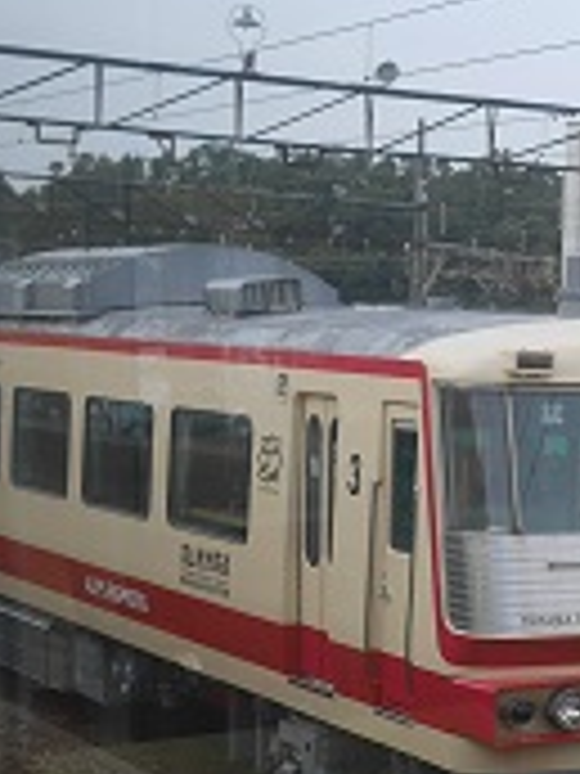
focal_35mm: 93
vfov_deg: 21.0
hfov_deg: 13.9
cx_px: 1079
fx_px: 2078
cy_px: 526
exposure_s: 1/320
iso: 200
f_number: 3.2
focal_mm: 15
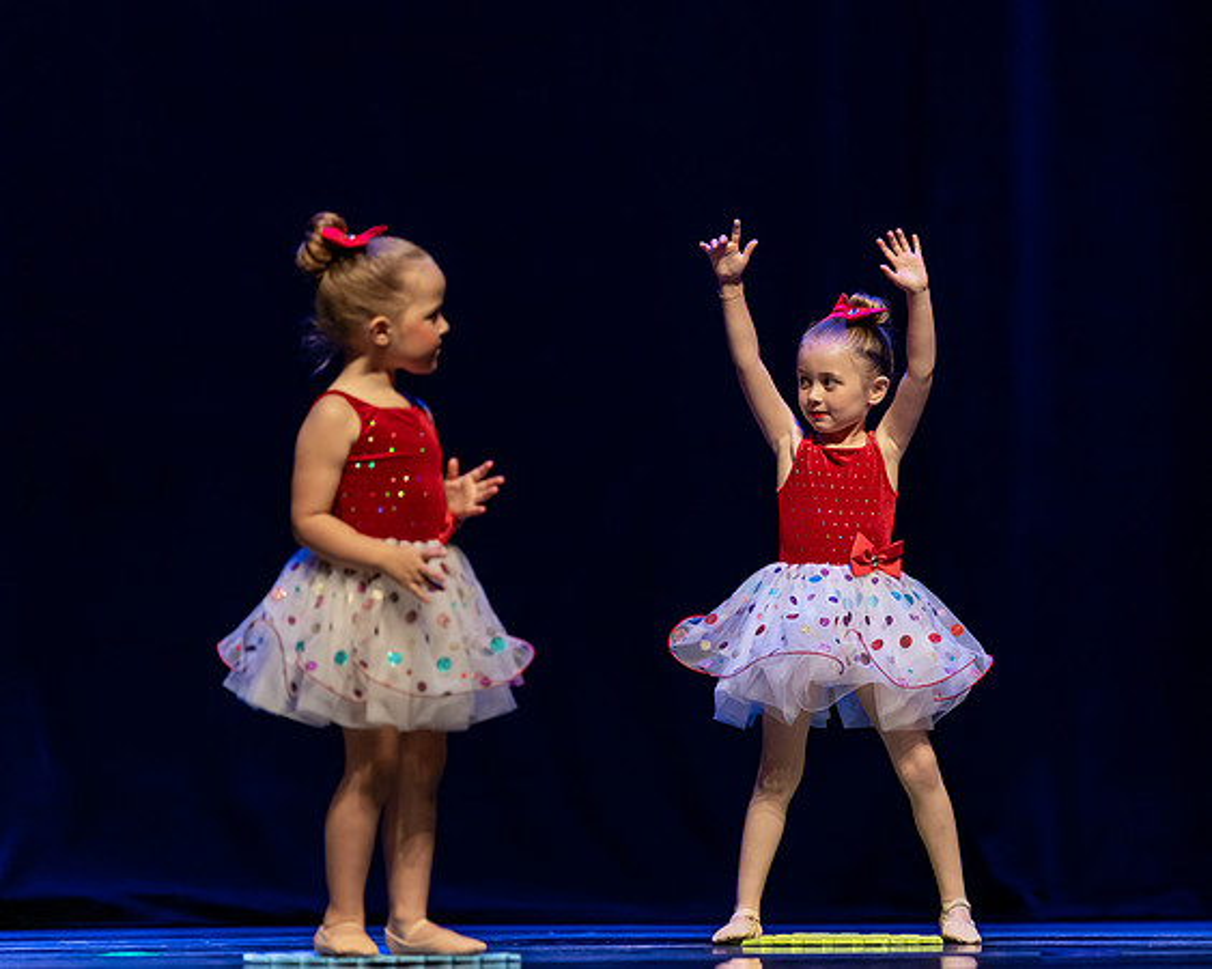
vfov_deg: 7.3
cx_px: 765
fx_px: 7540
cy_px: 378
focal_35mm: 210
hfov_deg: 9.2
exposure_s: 1/640
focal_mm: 150
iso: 3200
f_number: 2.8
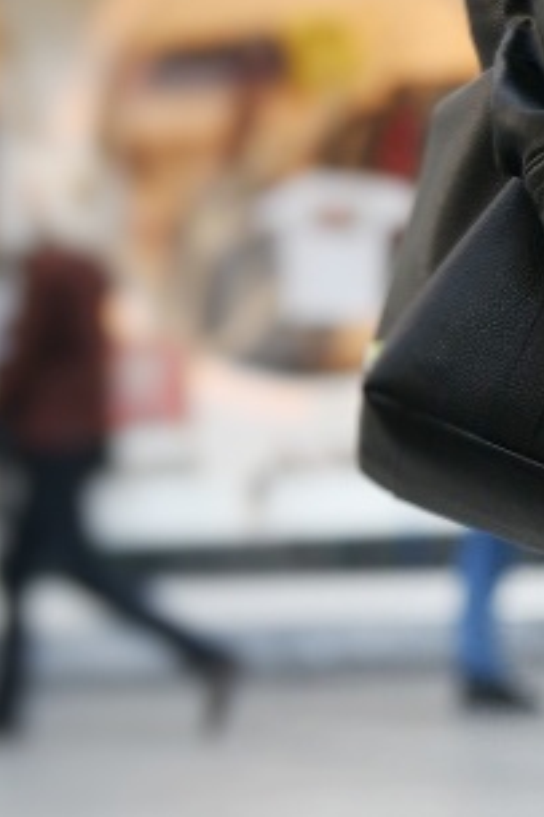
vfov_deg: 4.5
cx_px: 1380
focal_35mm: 457
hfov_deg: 3.0
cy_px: 217
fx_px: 10370
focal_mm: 86
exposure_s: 1/250
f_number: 4
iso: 500
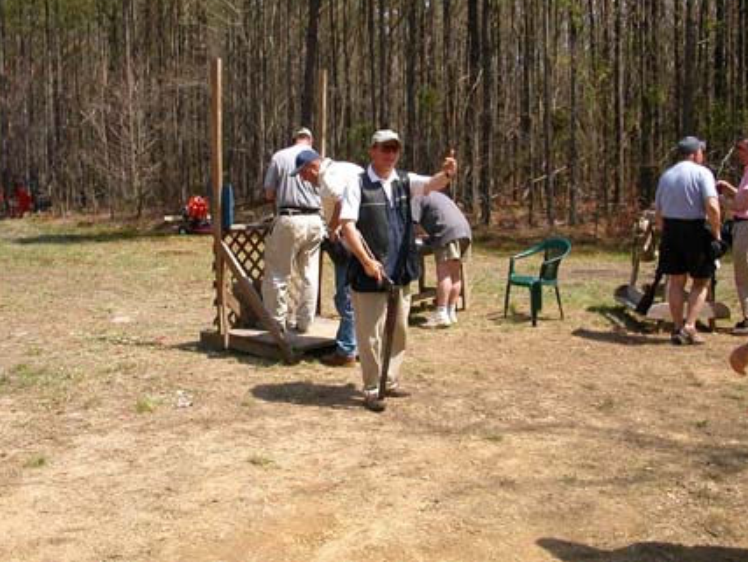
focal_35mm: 39
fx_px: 843
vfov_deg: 36.9
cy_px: 268
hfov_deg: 47.8
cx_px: 377
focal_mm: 5.6
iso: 100
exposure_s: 1/389
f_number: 4.5
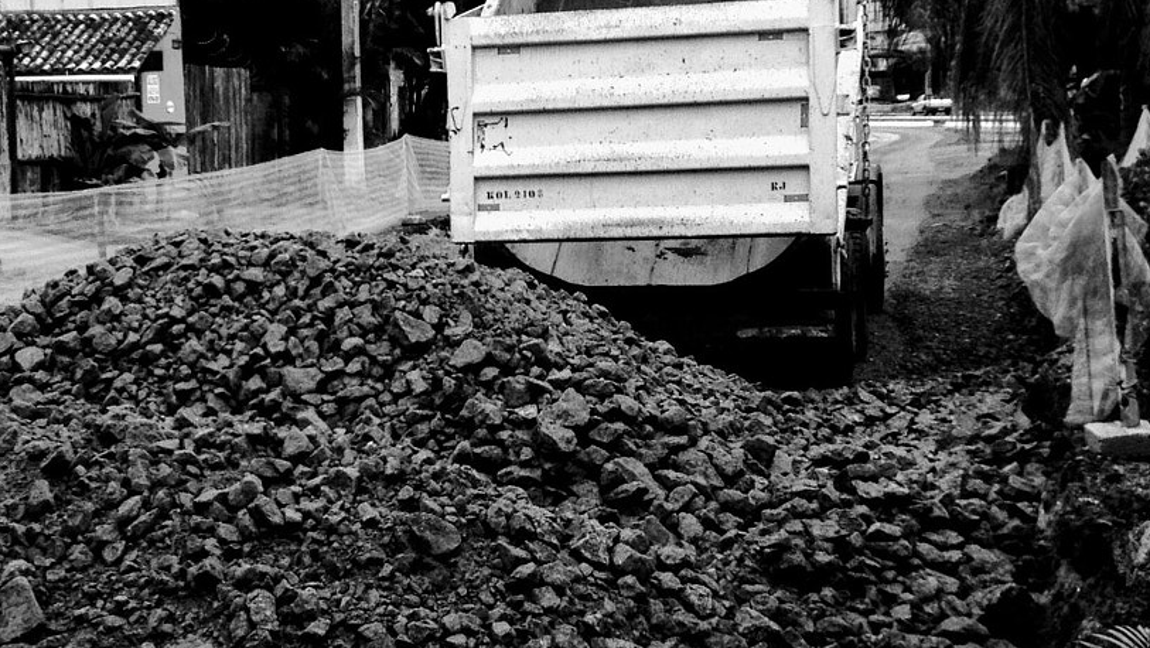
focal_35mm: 75
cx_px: 366
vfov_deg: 16.1
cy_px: 274
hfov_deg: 28.0
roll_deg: +1.9
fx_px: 2288
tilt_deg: -5.2
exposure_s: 1/262
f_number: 2.4
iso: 50
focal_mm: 4.28
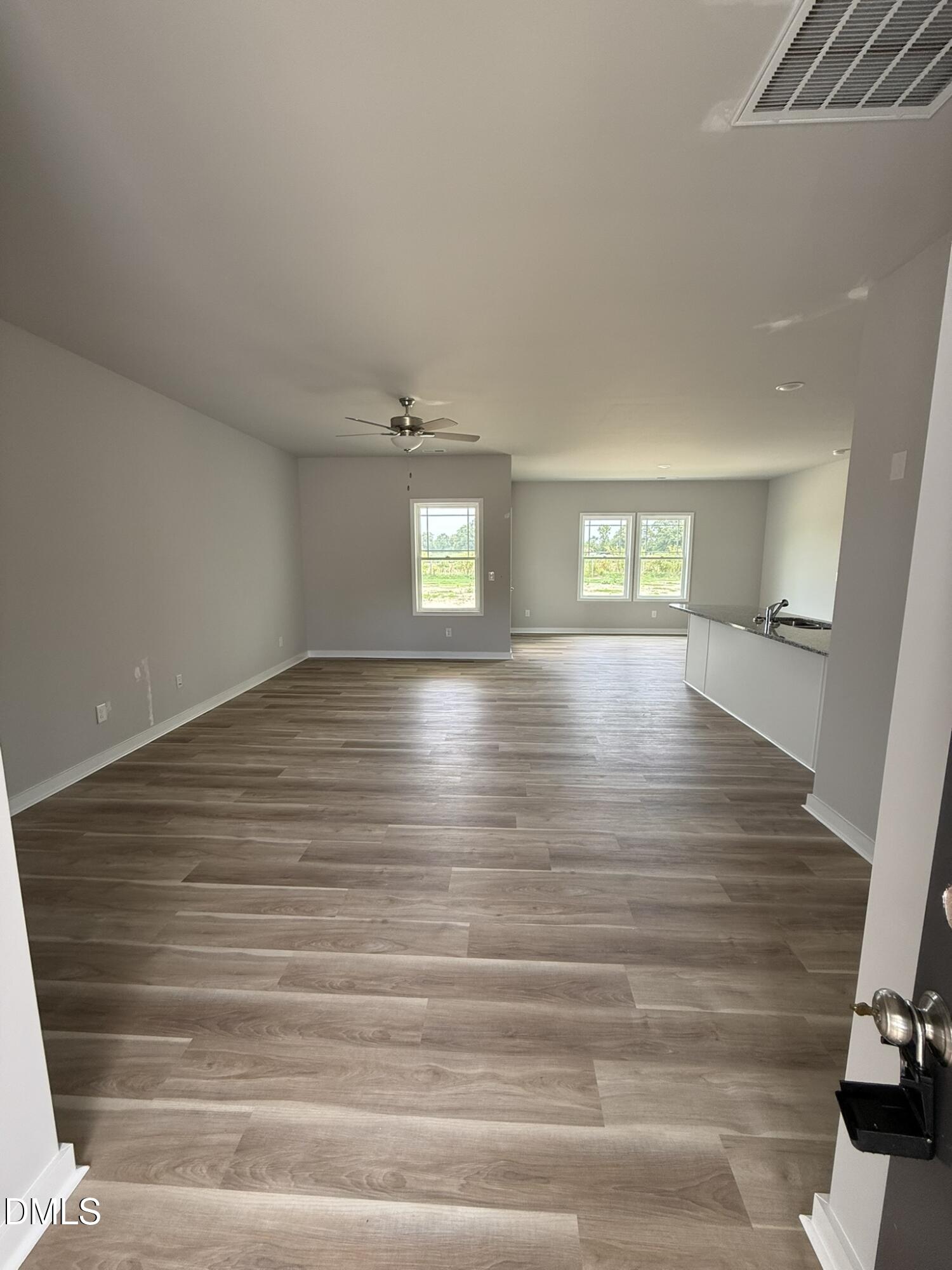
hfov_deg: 85.7
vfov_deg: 102.1
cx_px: 476
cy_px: 635
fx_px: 513
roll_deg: +0.1
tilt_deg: -8.5
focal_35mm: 14
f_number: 2.2
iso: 80
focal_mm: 2.22
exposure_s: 1/99
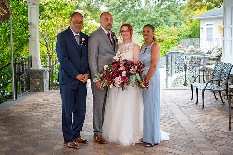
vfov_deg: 24.7
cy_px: 65
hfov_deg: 36.5
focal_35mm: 55
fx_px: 353
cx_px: 125
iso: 800
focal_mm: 38
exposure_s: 1/500
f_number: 2.8
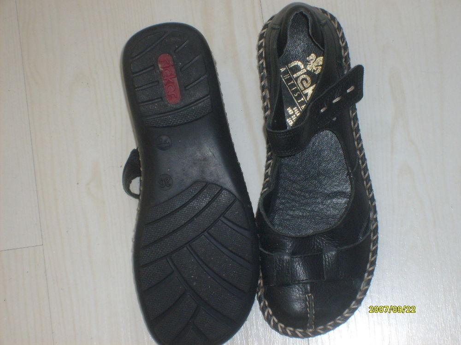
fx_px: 1412
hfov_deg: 18.5
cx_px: 230
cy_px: 172
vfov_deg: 14.0
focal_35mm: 106
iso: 100
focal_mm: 17.4
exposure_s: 1/90
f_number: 4.9
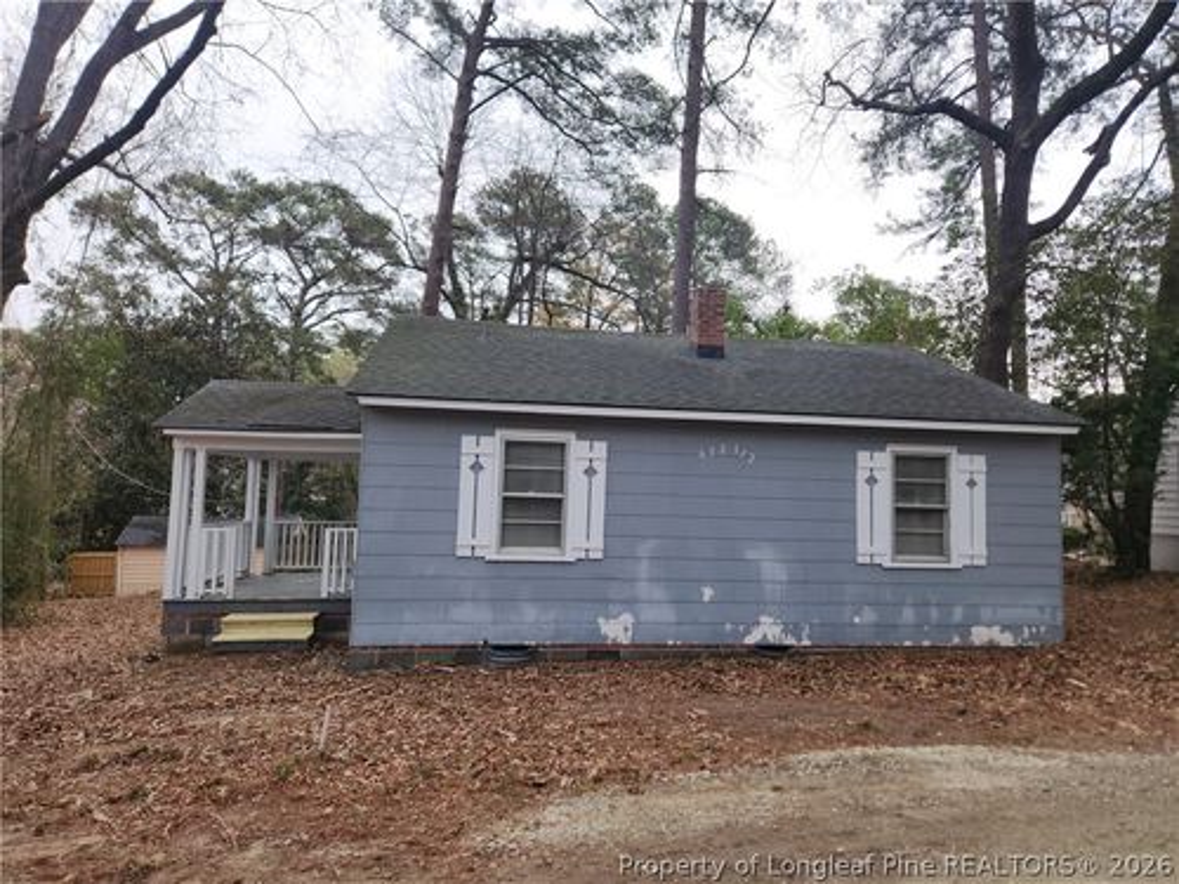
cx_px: 590
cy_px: 442
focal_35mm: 23
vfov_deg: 58.9
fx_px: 783
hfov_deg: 73.9
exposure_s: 1/383
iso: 20
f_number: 1.8
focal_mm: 5.4
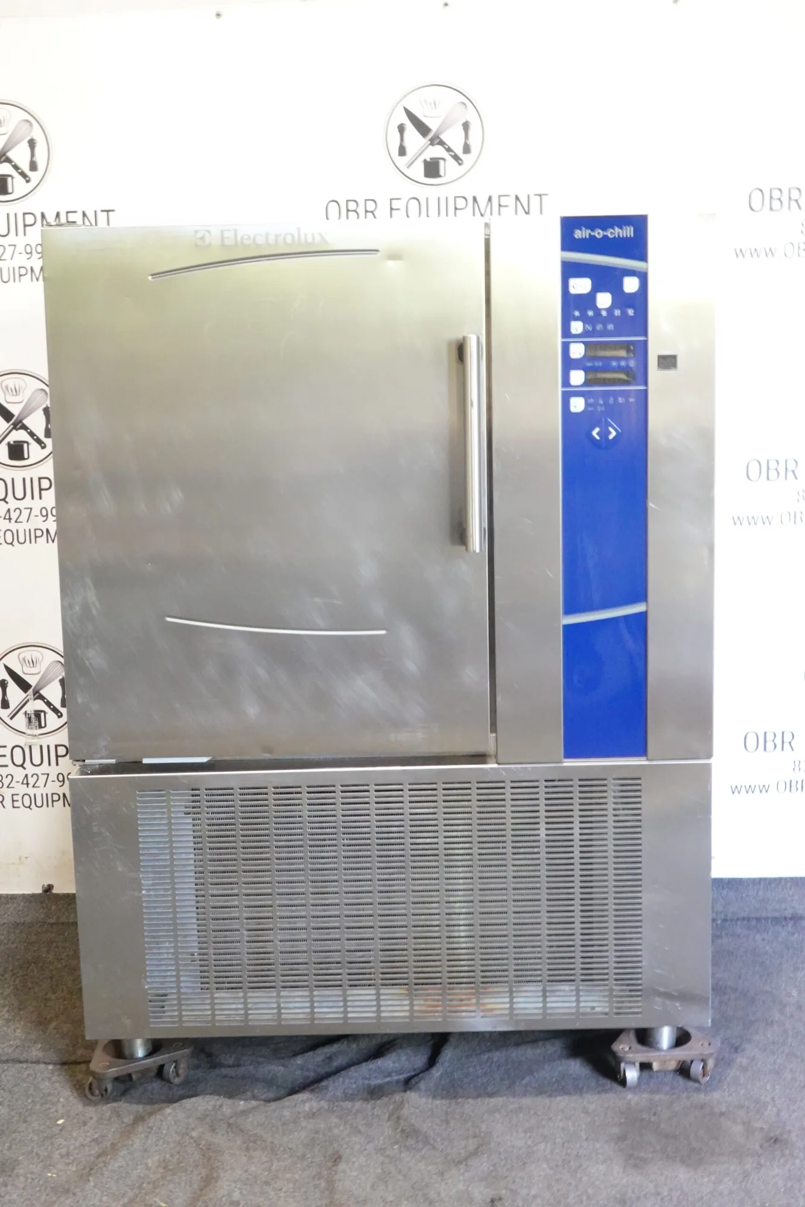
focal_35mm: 46
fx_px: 1542
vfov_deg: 42.7
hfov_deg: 29.3
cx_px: 402
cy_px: 604
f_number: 10
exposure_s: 1/8
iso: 2000
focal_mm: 17.19
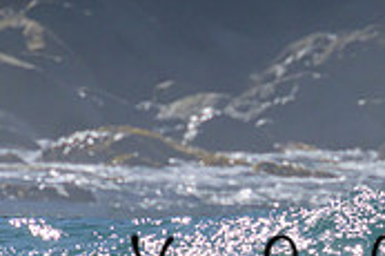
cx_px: 361
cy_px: 250
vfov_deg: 0.5
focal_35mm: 2681
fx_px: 28644
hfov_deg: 0.8
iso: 450
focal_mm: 800
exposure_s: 1/2000
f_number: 11
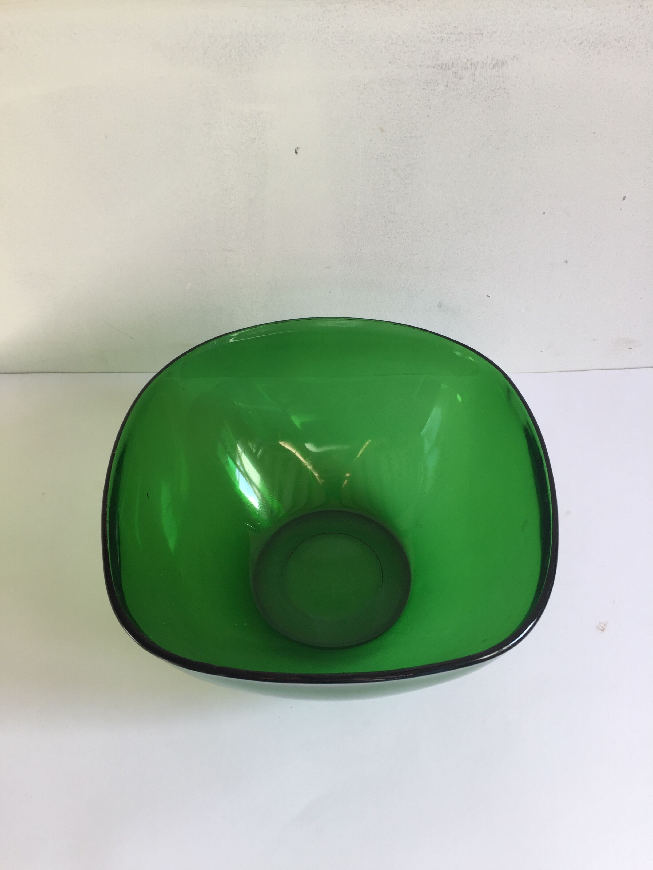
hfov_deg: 48.2
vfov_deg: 61.7
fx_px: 729
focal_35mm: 29
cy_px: 435
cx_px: 326
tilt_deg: -51.3
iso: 32
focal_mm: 4.15
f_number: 2.2
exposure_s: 1/100
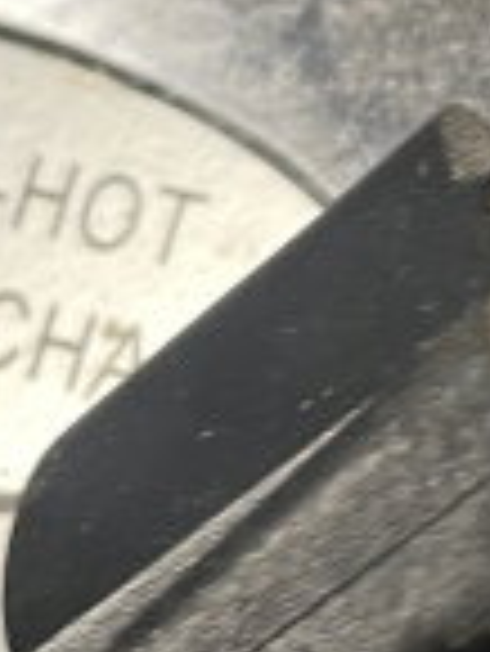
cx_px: 1020
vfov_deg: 13.5
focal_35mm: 146
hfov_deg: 9.4
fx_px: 2752
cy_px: 151
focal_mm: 4.2
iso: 125
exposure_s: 1/74
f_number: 1.6
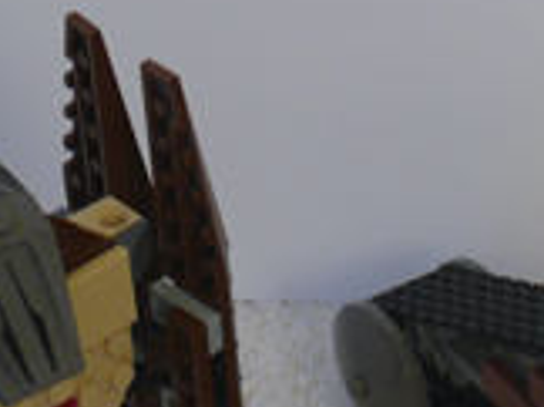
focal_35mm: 265
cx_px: 373
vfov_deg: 5.6
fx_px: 4158
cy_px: 407
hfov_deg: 7.5
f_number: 3.2
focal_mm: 14.1
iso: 100
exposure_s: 1/2.5
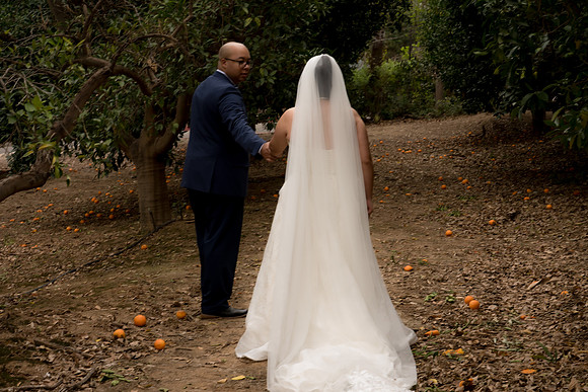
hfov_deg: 28.8
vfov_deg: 19.5
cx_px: 294
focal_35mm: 70
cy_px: 196
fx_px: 1144
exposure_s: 1/25
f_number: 13
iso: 640
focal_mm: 70
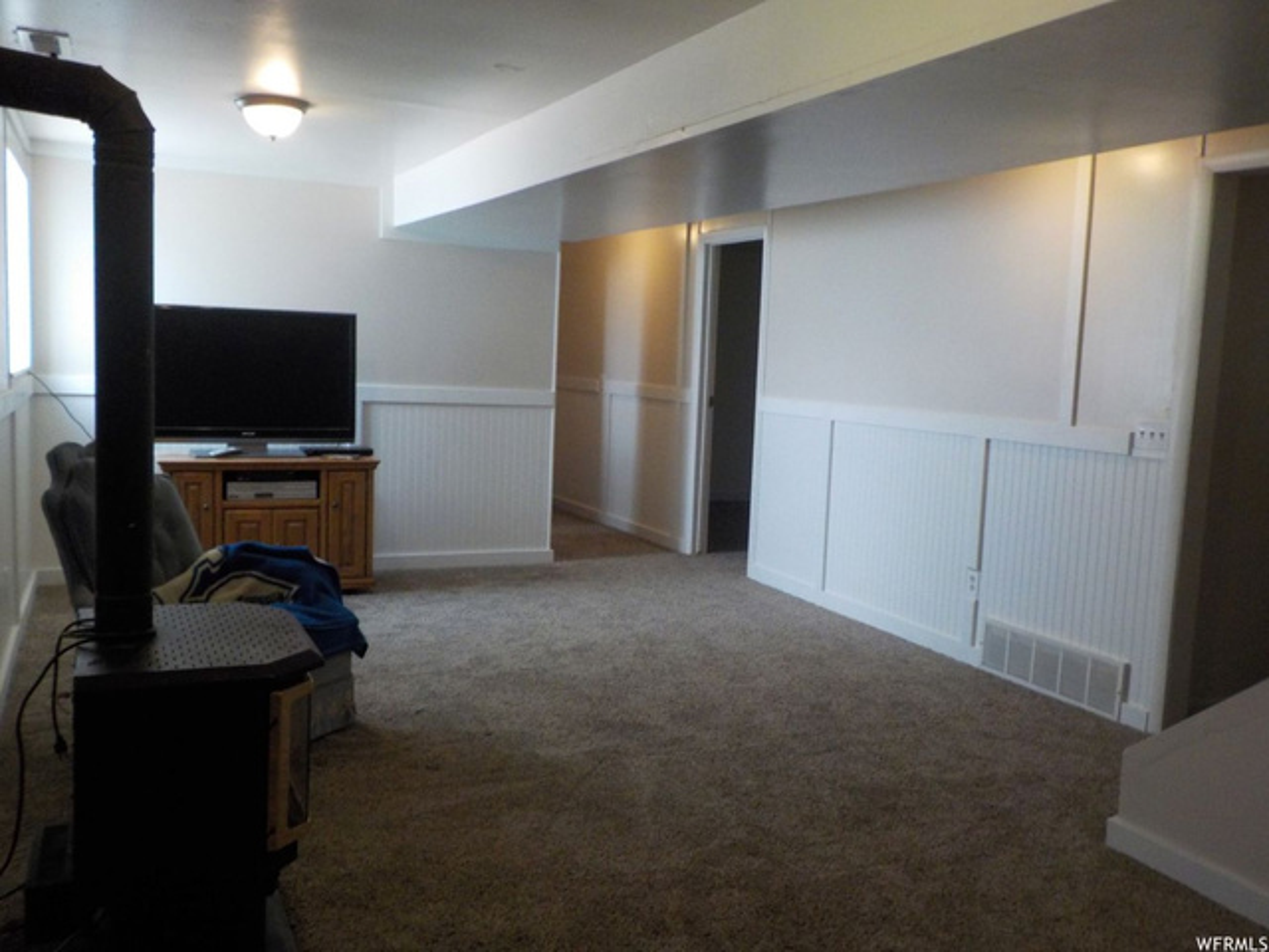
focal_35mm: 30
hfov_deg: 60.0
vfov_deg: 46.8
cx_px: 634
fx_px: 1100
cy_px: 476
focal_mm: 4.1
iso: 320
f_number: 3.3
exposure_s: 1/30
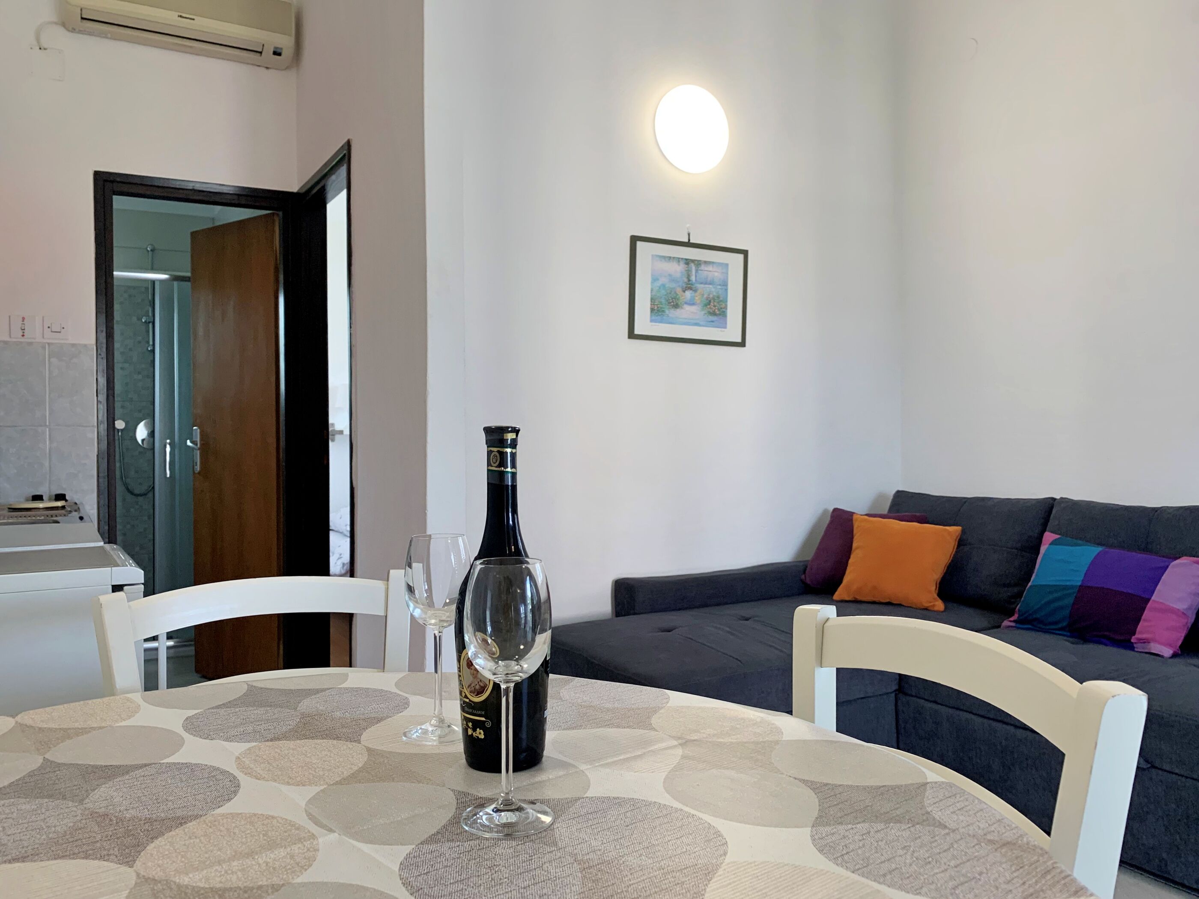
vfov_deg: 53.1
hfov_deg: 67.3
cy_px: 450
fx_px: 901
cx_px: 600
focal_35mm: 26
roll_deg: -2.5
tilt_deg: +0.3
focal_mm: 4.25
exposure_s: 1/121
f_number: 1.8
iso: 80
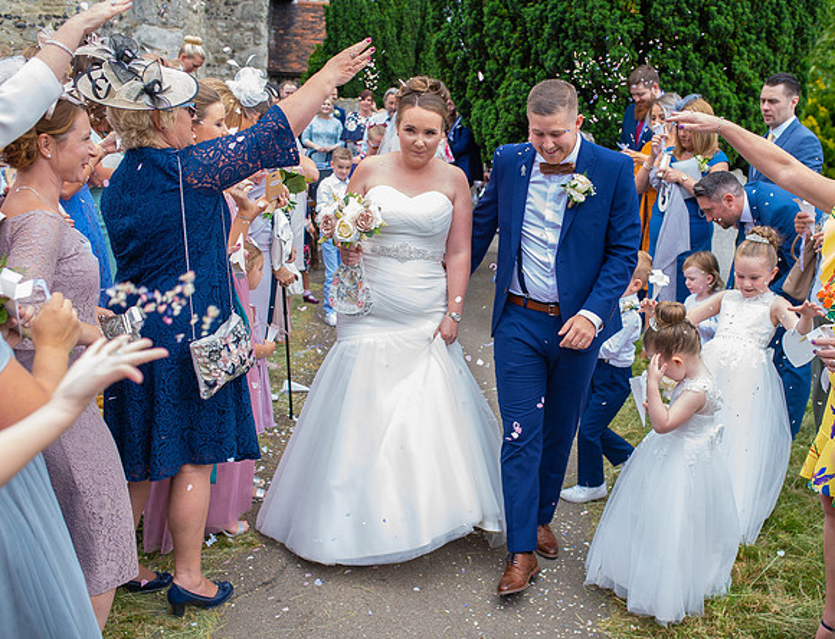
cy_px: 320
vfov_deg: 37.8
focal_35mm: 38
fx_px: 932
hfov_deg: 48.1
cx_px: 480
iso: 320
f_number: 4
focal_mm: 35
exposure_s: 1/500
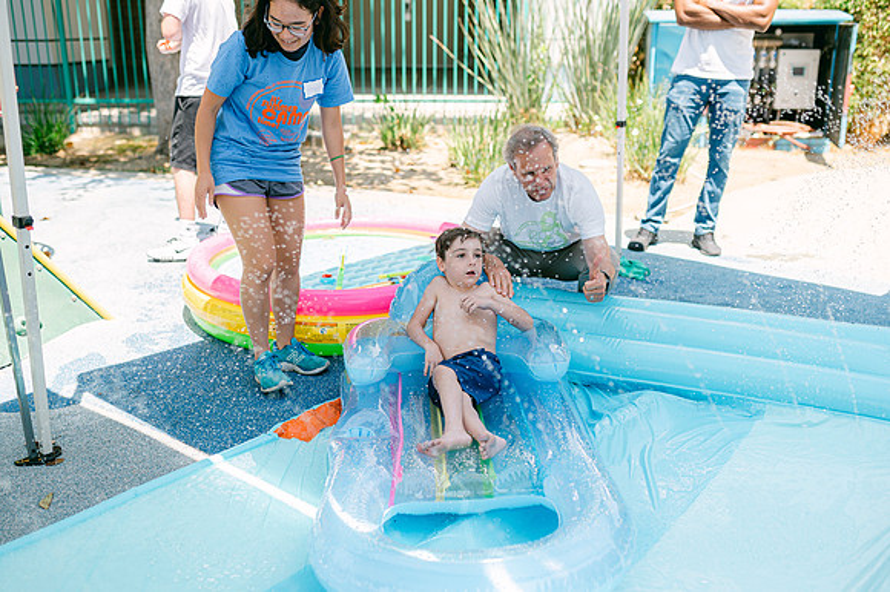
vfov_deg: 34.8
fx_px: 944
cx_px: 445
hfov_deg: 50.5
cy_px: 323
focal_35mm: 38
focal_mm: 35
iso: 100
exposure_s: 1/2000
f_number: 2
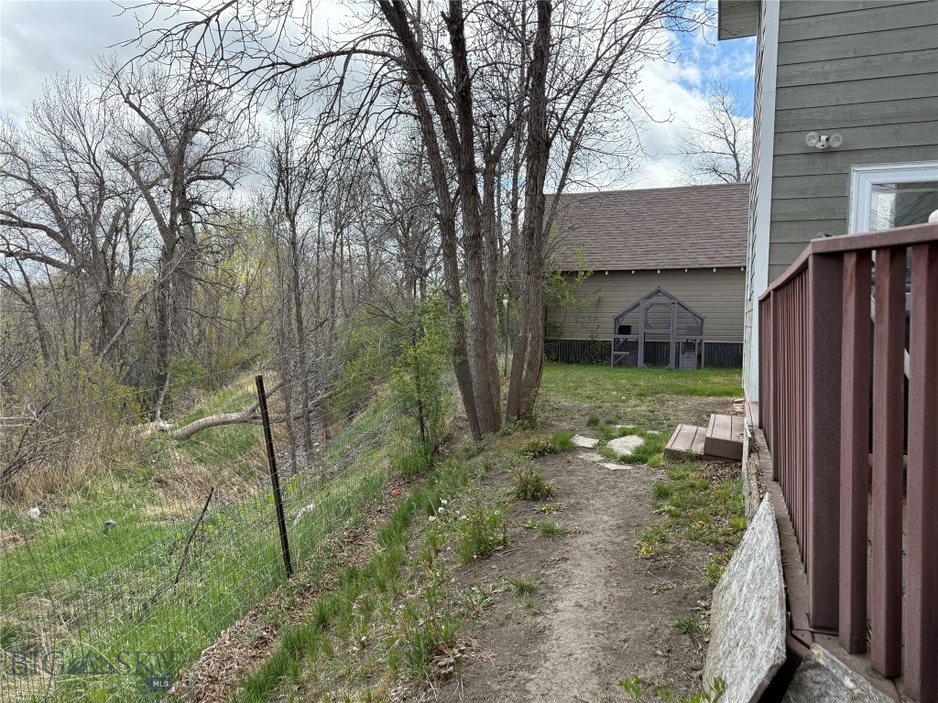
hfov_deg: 71.6
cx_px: 469
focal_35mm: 24
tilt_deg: -2.9
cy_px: 352
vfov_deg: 56.8
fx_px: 650
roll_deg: +0.3
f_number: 1.78
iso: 100
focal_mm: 6.76
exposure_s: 1/1727
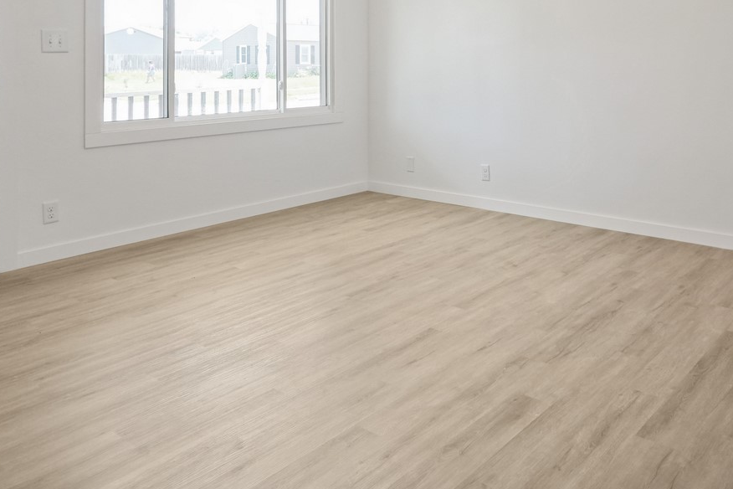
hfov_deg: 57.4
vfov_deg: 39.2
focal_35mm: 31
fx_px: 631
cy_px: 44
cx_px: 543
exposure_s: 1/25
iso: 400
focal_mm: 16
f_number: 10
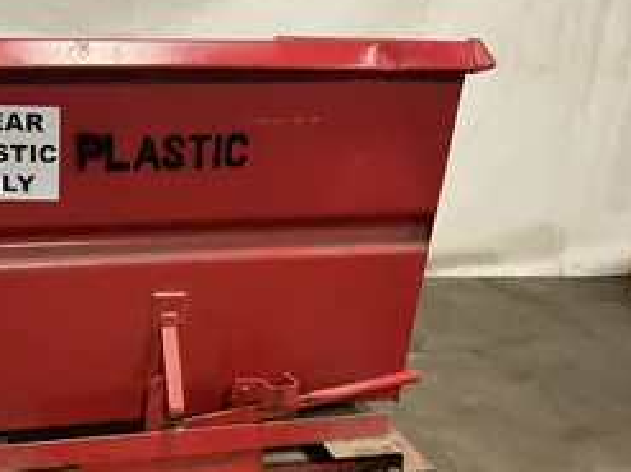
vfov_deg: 30.7
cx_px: 171
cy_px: 304
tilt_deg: -20.1
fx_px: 856
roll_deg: -0.2
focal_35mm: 47
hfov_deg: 39.5
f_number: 1.8
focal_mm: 3
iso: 320
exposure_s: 1/42
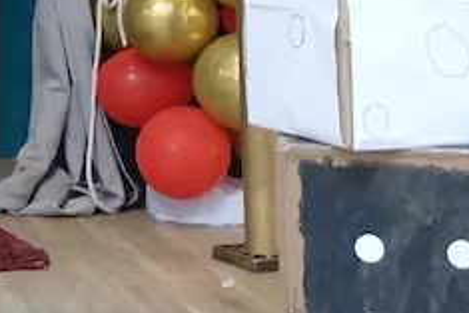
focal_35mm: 135
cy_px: -212
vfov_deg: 9.8
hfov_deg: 14.0
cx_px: -275
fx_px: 1760
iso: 800
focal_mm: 11.22
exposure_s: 1/30
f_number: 2.5
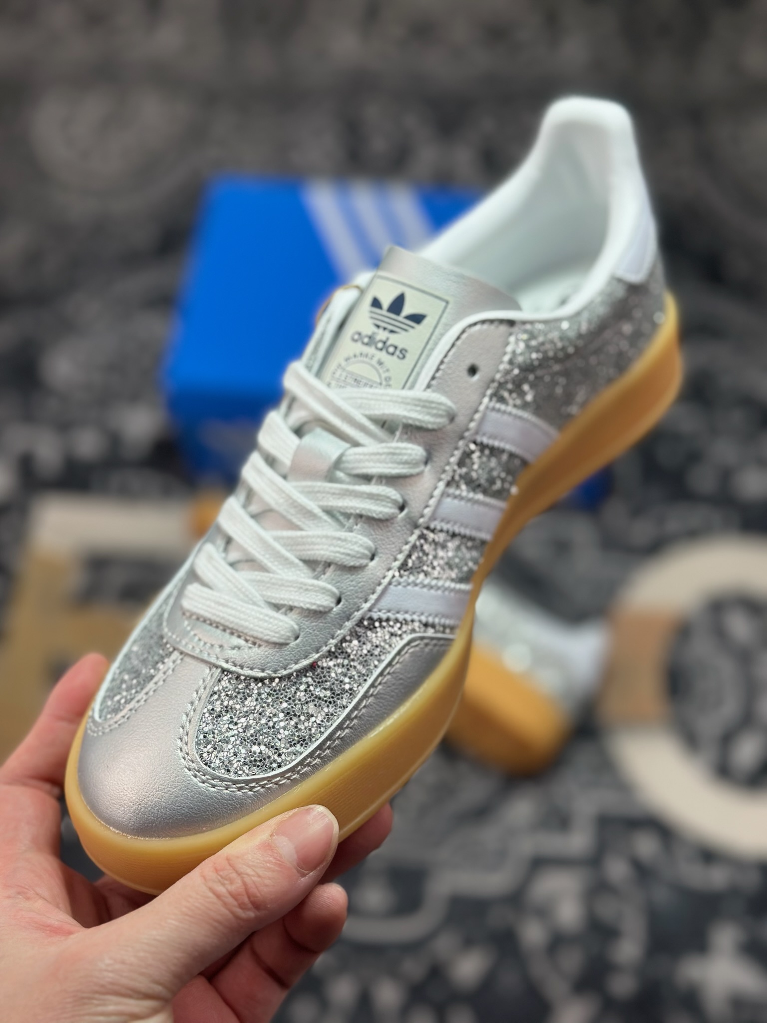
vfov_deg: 39.7
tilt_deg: -55.3
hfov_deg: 30.3
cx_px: 384
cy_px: 512
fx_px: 1418
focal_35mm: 48
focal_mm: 6.86
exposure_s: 1/1199
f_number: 1.78
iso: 80
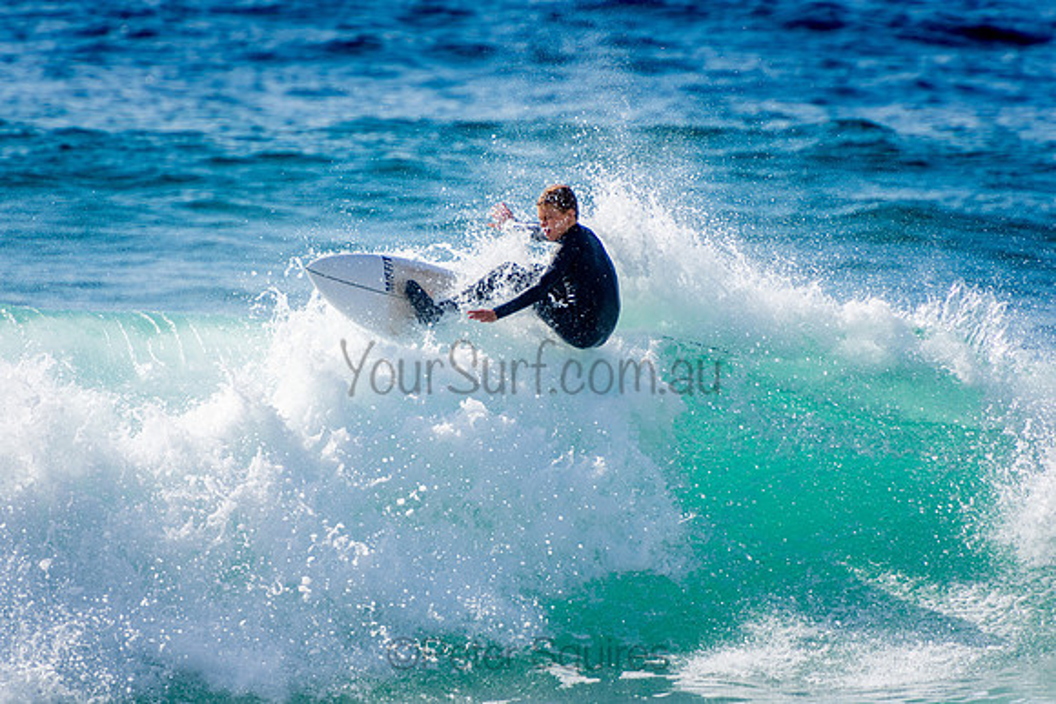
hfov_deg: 3.4
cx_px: 528
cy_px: 352
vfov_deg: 2.3
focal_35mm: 600
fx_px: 17603
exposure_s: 1/2000
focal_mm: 400
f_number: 5.6
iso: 280
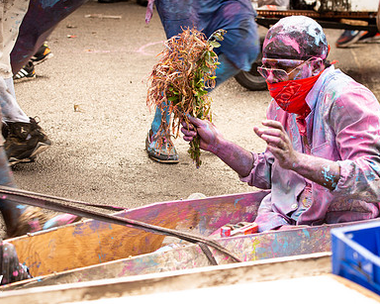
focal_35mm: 113
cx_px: 247
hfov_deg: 17.0
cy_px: 144
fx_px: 1271
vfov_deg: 13.6
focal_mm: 70
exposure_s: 1/160
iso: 560
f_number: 5.6
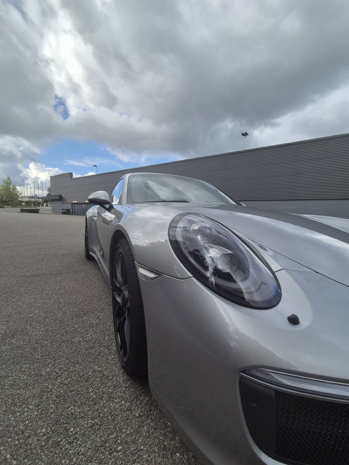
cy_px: 232
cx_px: 174
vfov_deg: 106.2
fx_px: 175
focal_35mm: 13
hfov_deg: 89.9
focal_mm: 2.2
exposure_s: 1/1776
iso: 50
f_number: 2.2
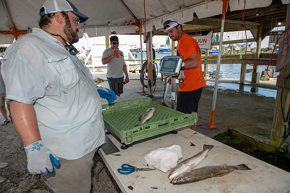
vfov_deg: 53.1
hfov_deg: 73.8
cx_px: 145
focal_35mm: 24
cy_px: 96
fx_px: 193
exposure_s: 1/80
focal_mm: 24
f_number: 5
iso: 50
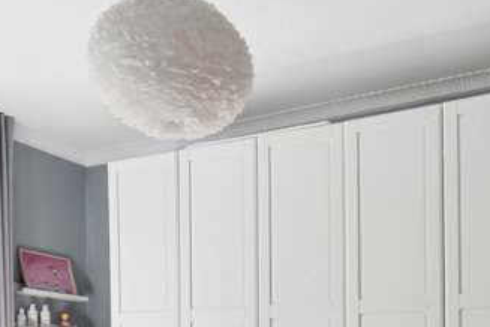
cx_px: 316
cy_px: 382
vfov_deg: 27.3
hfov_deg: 44.0
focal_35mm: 44
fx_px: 599
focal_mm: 12
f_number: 10
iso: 200
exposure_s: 1/15
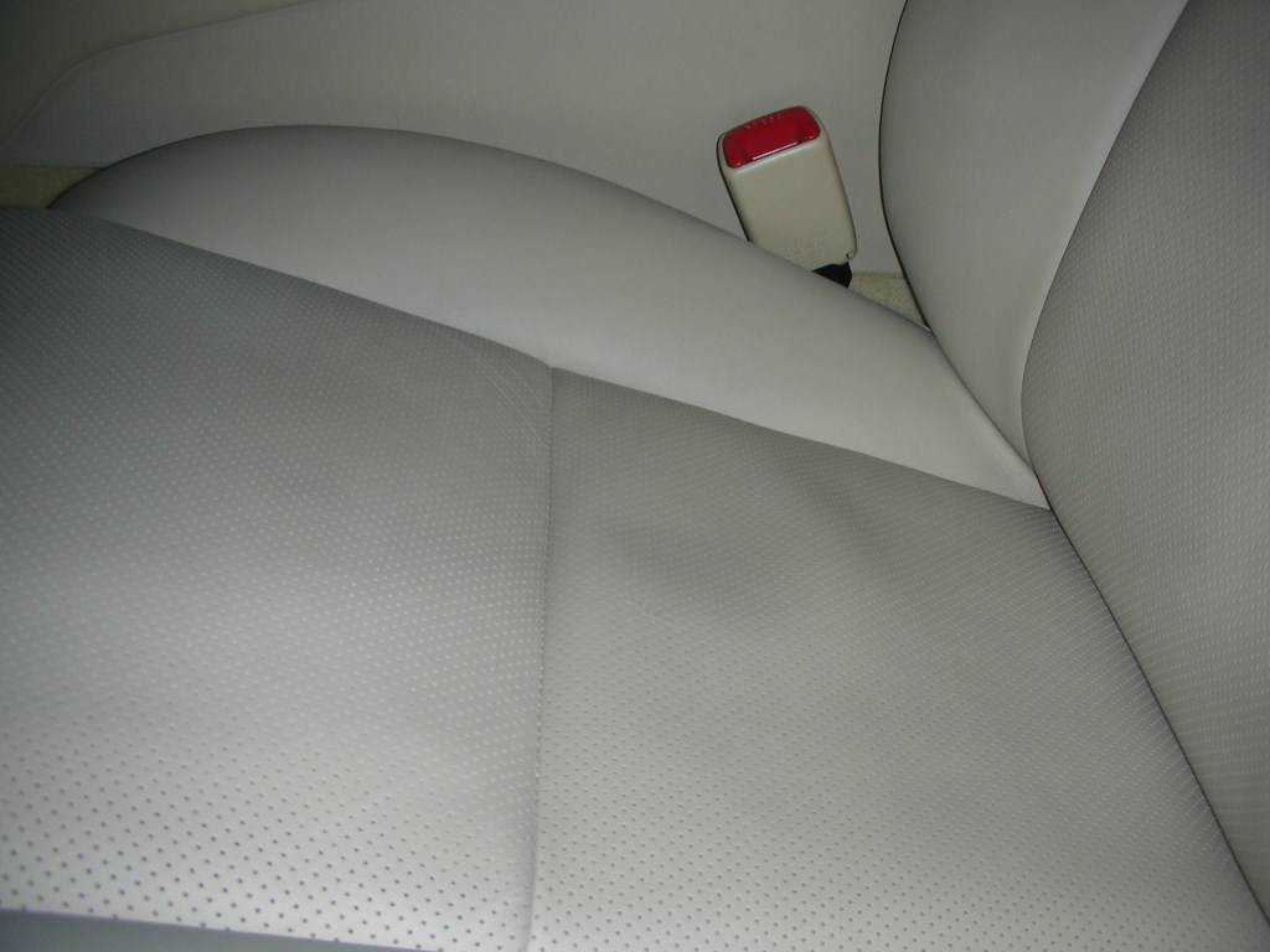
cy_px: 476
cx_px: 635
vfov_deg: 40.7
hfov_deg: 52.6
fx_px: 1284
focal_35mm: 35
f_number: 3
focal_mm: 5.8
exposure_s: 1/60.1
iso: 50
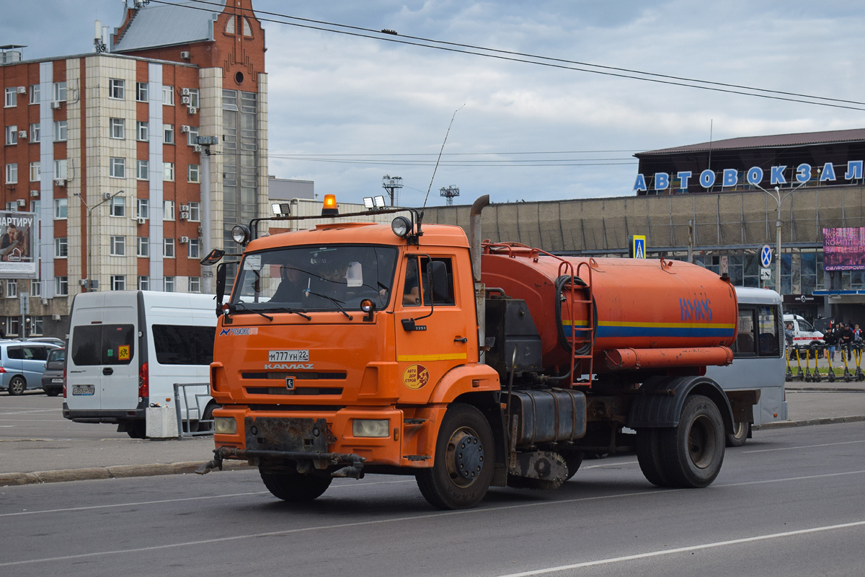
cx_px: 432
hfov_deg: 28.1
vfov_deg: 18.9
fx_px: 1730
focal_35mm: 72
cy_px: 288
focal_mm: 48
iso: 400
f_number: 7.1
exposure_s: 1/800
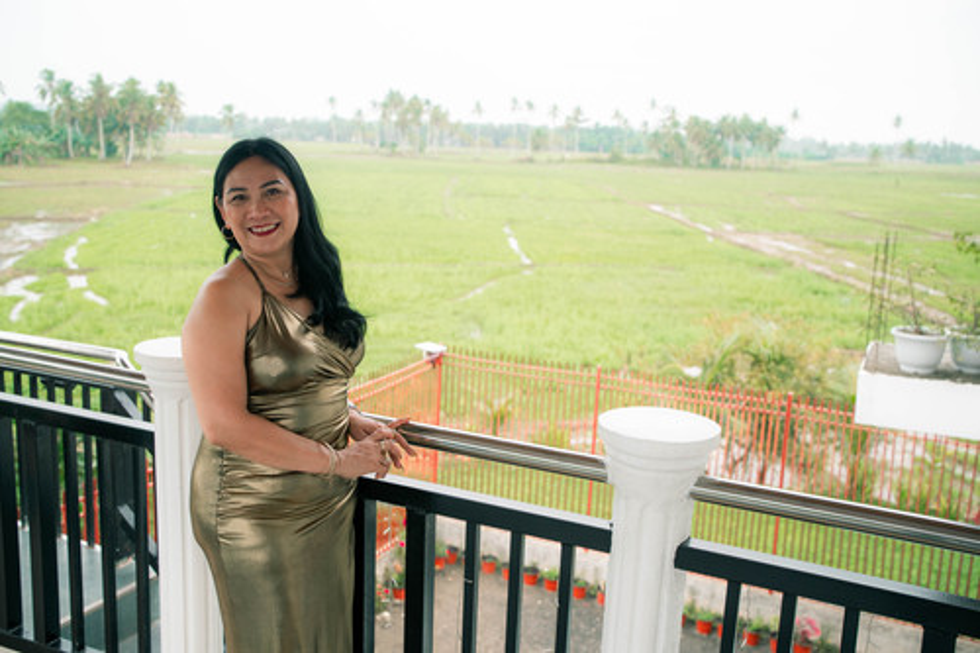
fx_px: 952
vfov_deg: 37.8
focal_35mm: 35
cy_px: 326
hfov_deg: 54.5
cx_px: 490
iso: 1000
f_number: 4
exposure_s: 1/400
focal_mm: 35
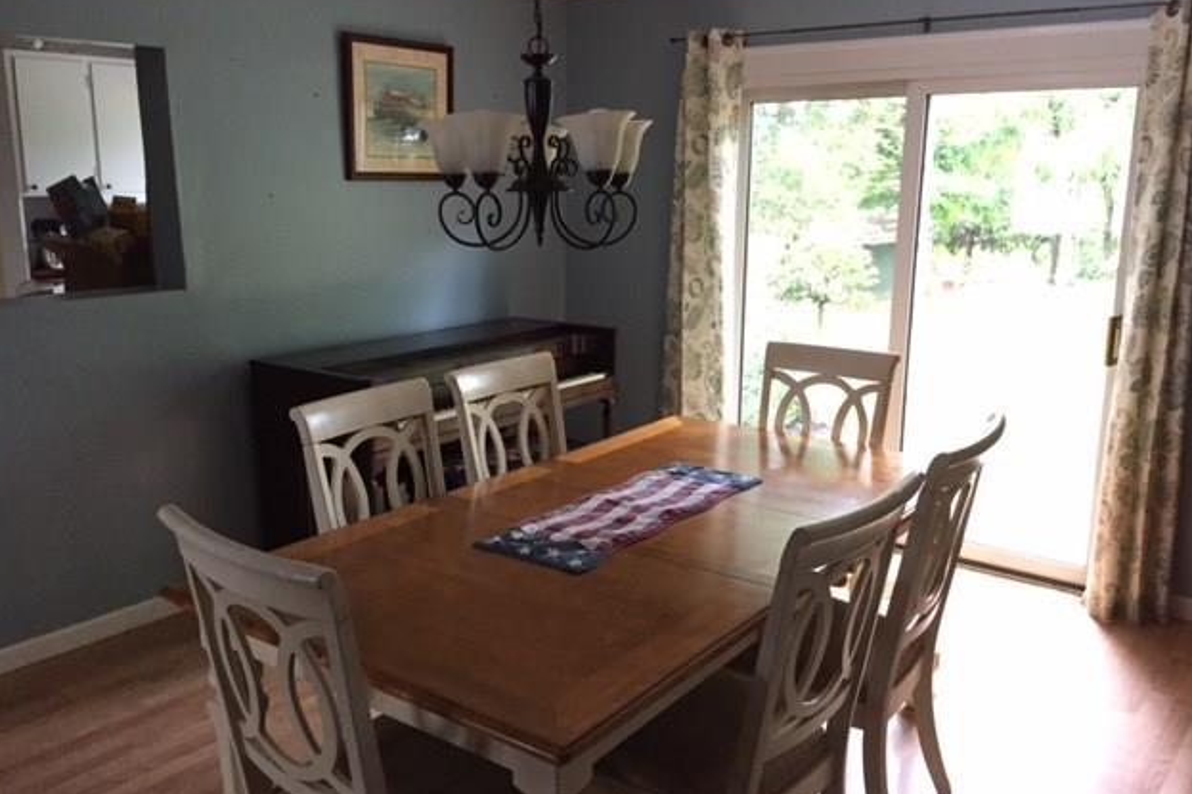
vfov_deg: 42.3
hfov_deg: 60.3
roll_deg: -2.0
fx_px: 1026
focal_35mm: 31
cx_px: 597
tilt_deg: -11.2
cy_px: 406
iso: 250
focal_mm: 4.15
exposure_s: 1/30
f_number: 2.2
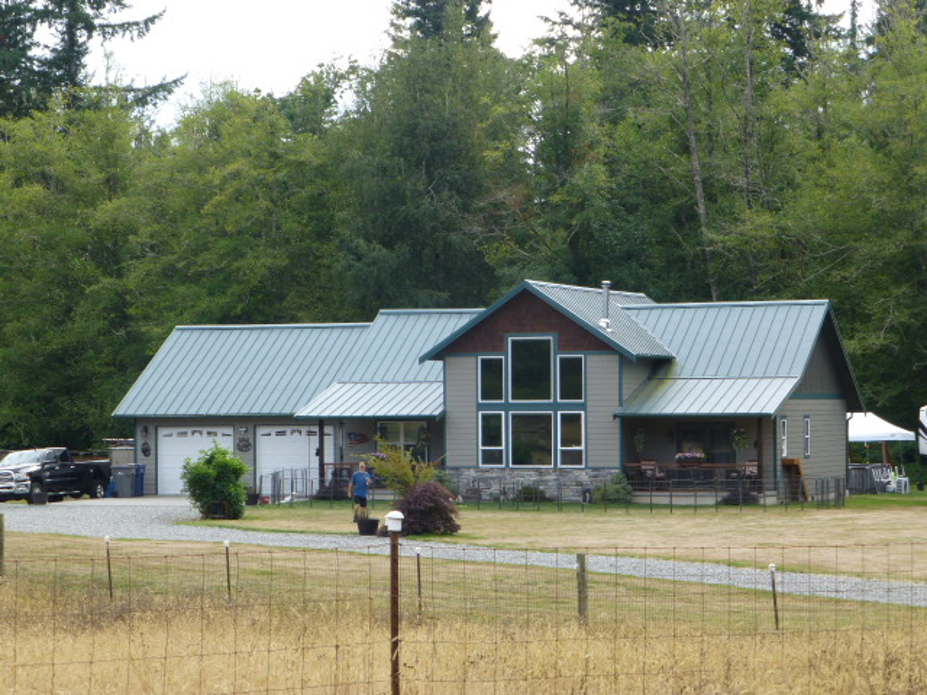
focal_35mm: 102
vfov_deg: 14.5
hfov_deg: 19.3
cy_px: 348
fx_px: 2732
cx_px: 464
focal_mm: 18.2
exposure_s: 1/160
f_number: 5.3
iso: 100
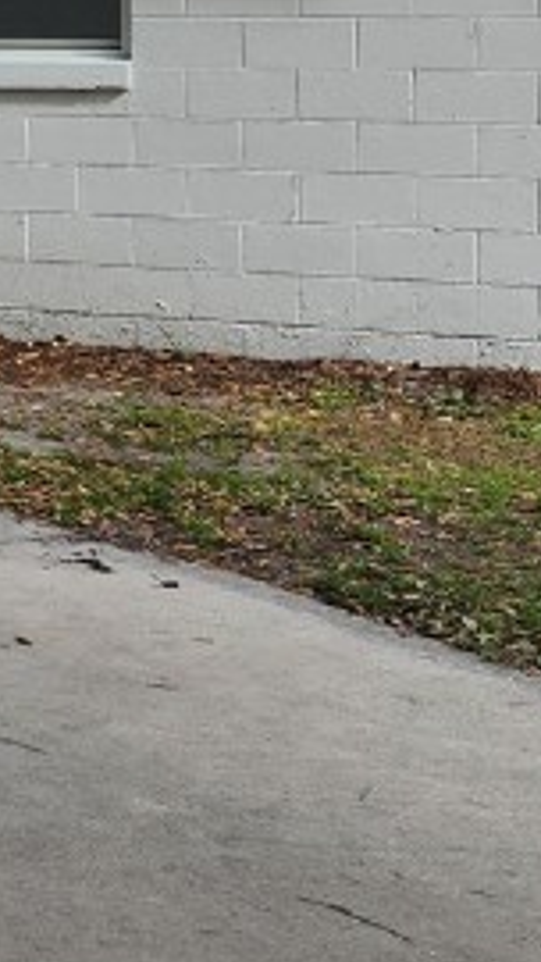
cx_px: -897
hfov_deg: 10.4
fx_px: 2421
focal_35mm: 95
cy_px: -18
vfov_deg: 21.6
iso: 20
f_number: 1.8
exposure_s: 1/1024
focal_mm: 5.4
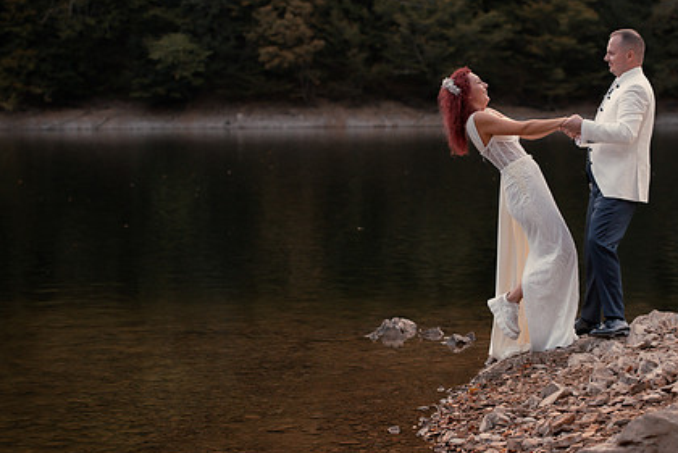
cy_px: 191
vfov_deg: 13.7
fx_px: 1885
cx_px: 391
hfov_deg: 20.4
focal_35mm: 100
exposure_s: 1/1000
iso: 640
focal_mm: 70
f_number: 3.2
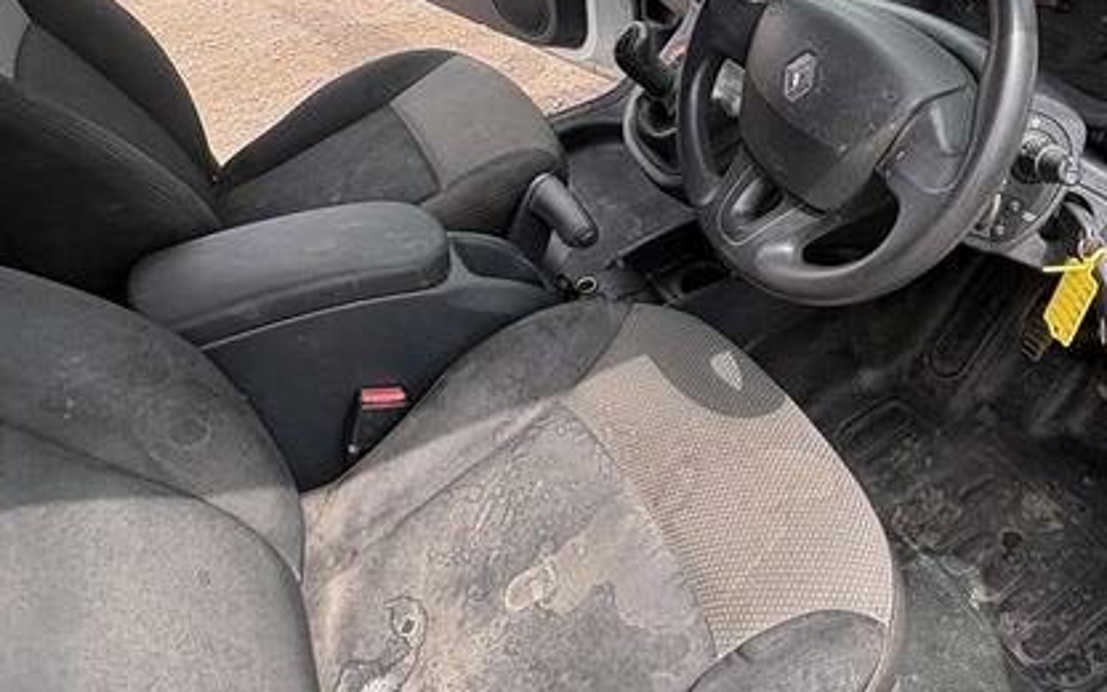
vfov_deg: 36.7
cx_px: 703
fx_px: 965
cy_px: 56
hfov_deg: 58.8
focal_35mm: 32
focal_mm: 2.22
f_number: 2.2
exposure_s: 1/302
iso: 40
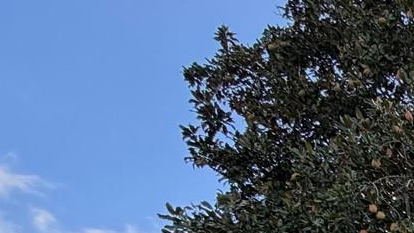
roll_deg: -0.1
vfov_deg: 14.6
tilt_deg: +1.5
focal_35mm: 59
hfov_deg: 21.5
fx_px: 648
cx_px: 758
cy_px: 535
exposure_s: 1/502
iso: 50
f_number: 2.2
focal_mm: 2.22
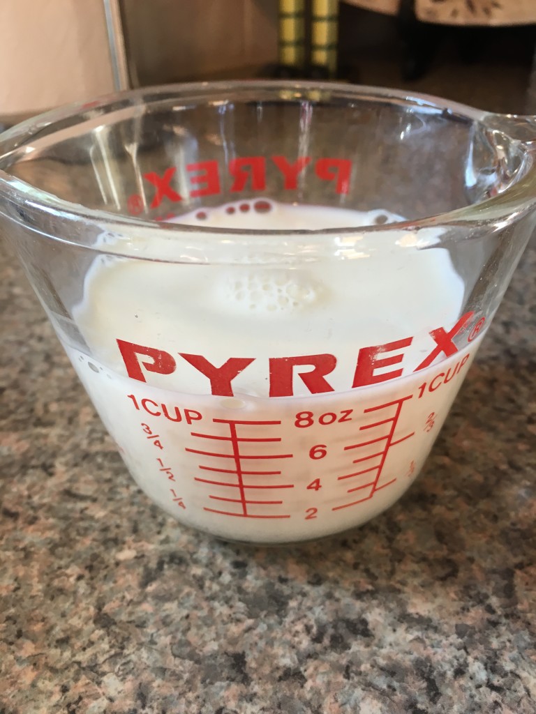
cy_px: 357
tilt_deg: -32.7
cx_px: 268
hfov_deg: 48.2
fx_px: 599
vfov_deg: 61.7
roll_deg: +1.5
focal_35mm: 29
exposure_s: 1/30
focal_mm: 4.15
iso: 50
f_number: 2.2
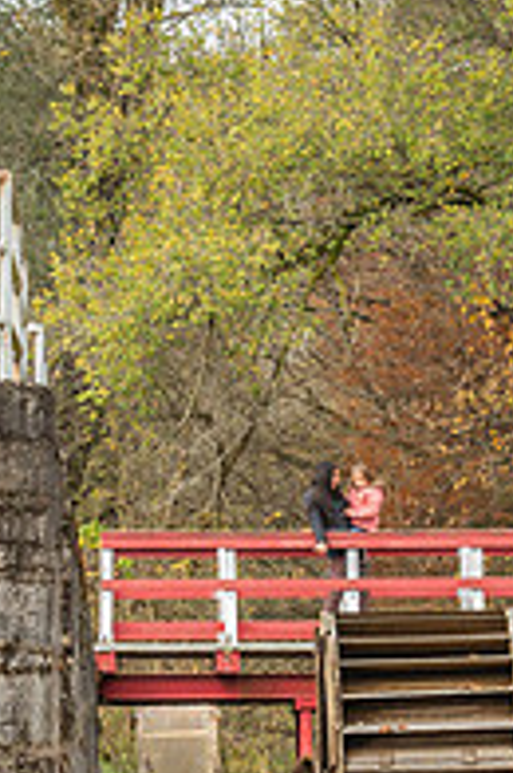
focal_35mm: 346
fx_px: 7421
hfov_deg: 4.0
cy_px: 501
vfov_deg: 6.0
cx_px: 392
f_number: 6.3
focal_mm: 95
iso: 320
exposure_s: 1/200
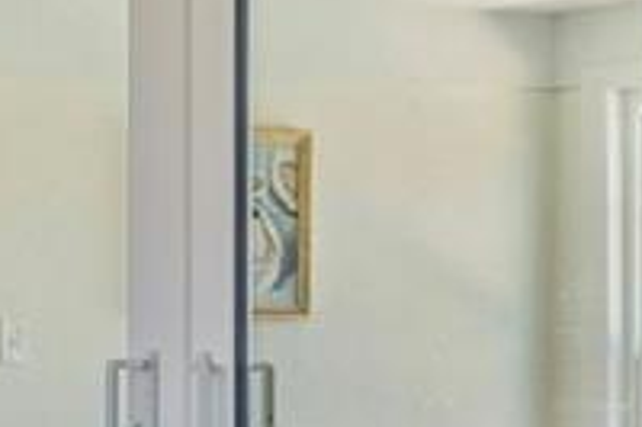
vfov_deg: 10.4
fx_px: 2352
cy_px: 299
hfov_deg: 11.4
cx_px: -1114
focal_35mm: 132
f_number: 9
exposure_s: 1/125
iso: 250
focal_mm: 11
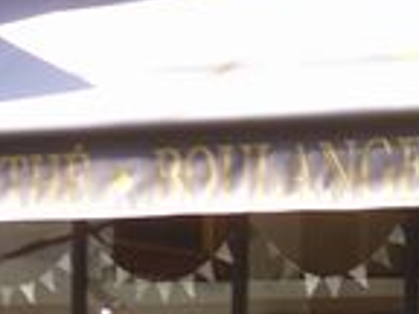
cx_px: 602
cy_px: 526
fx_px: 2360
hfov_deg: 9.9
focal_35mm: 195
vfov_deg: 7.4
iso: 125
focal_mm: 7.9
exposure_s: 1/80
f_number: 3.3
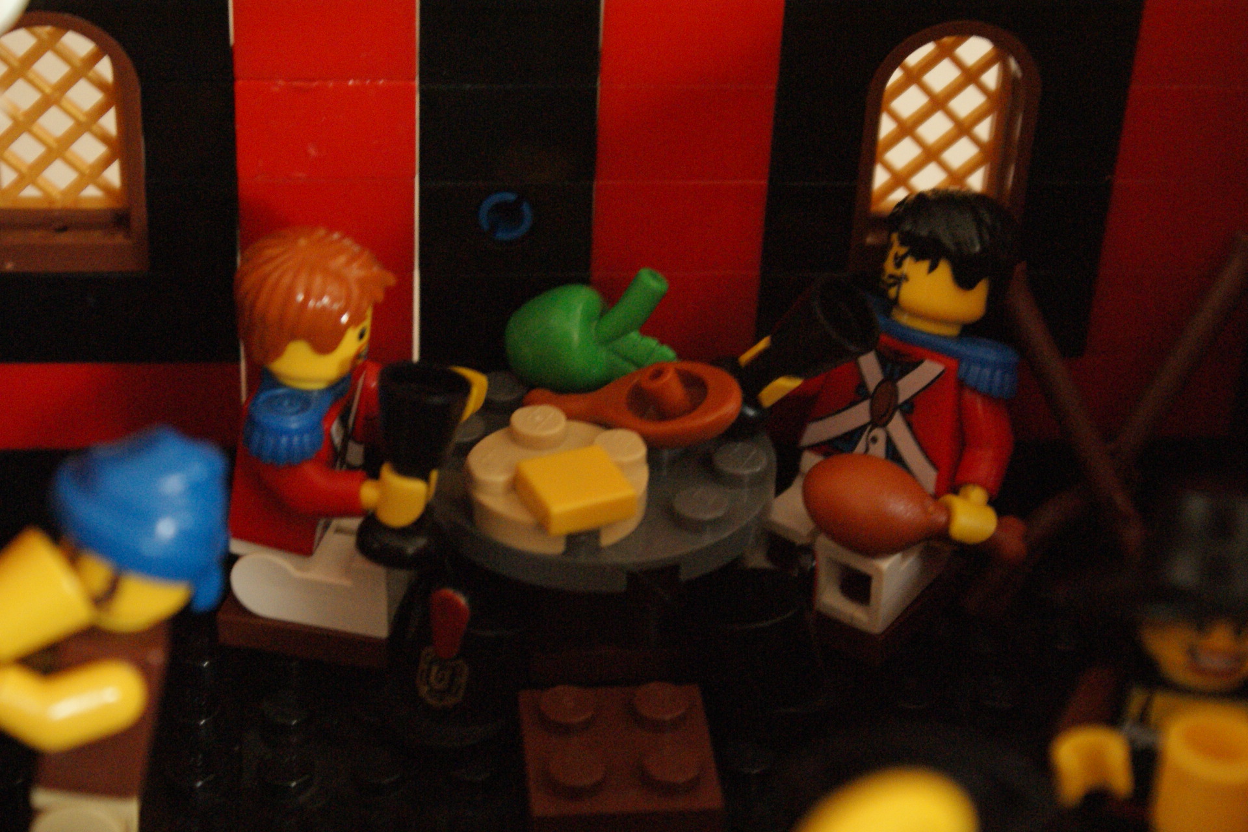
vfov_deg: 18.2
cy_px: 416
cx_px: 624
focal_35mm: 75
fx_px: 2600
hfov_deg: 27.0
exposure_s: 1/13
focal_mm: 50
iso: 1600
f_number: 5.6
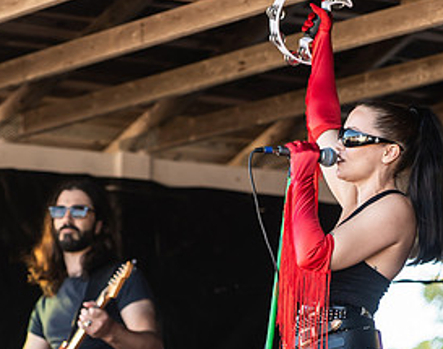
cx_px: 275
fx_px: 3284
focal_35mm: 252
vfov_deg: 6.1
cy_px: 328
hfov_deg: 7.7
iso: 500
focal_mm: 102
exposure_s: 1/640
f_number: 2.8
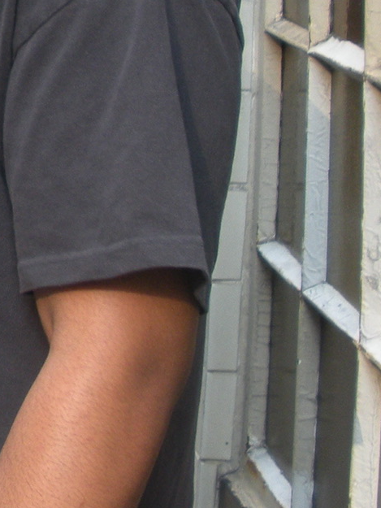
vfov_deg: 16.4
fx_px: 1731
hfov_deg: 11.5
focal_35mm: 118
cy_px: 5
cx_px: -348
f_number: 3.5
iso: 94
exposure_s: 1/61
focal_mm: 6.3
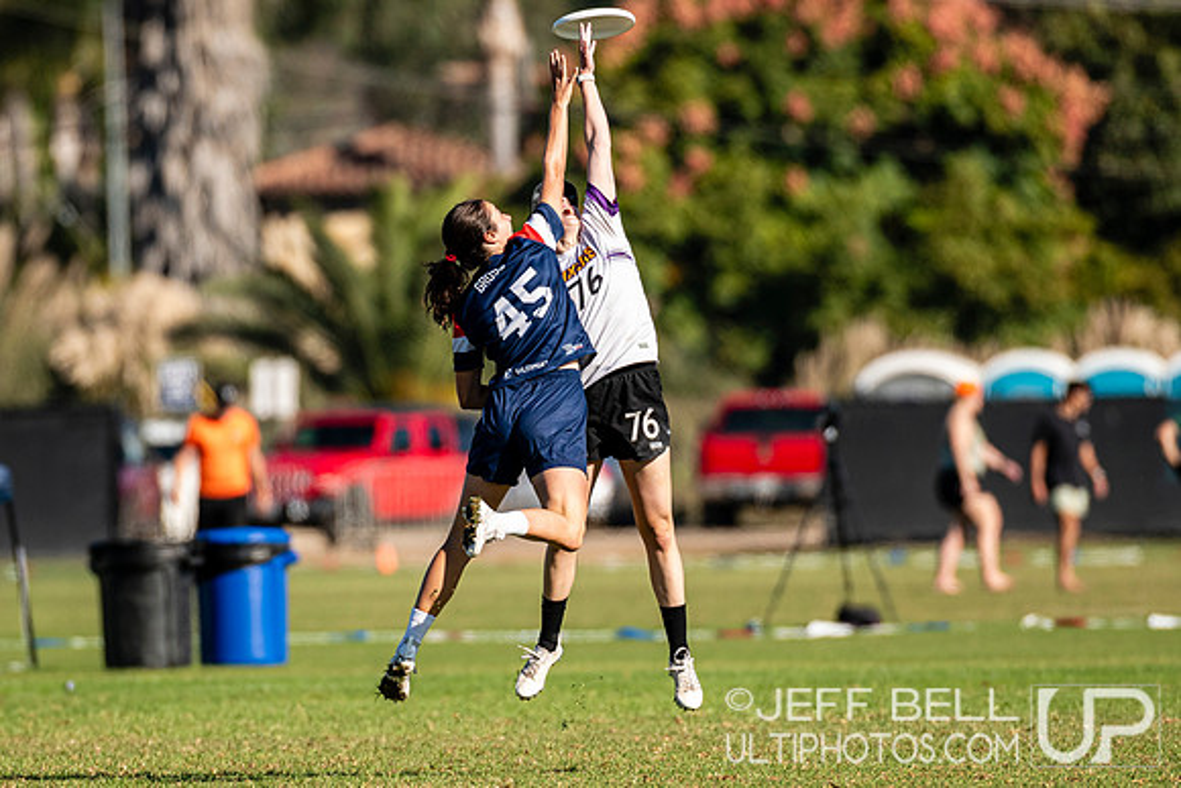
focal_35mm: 670
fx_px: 21980
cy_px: 441
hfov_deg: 3.1
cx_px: 473
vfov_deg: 2.1
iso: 220
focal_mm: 300
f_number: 3.2
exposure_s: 1/3200
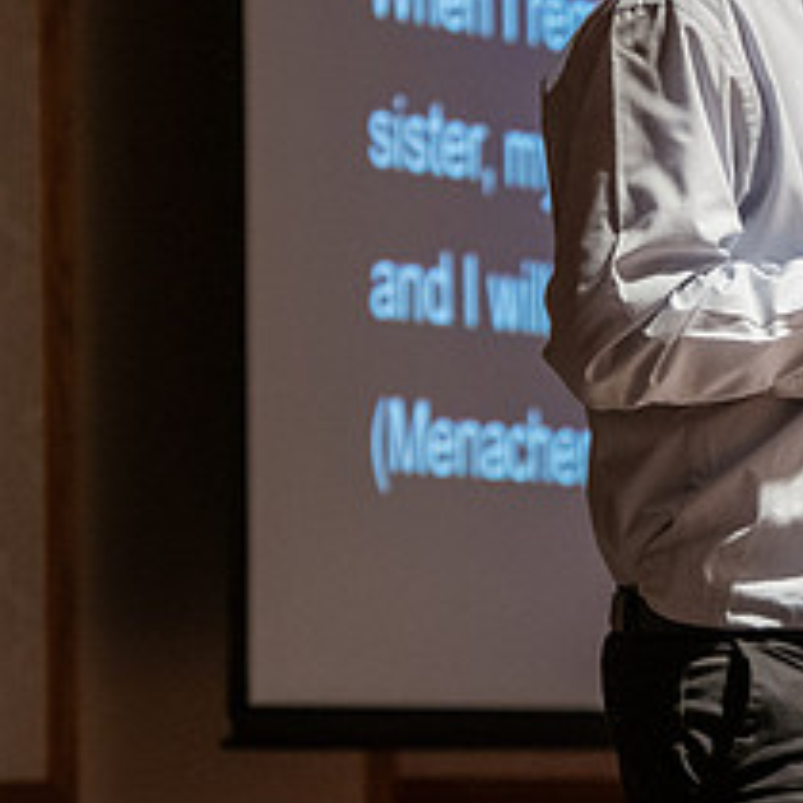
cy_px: 86
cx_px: 937
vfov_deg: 6.1
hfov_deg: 6.1
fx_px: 7506
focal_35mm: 286
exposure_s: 1/200
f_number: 3.2
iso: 4000
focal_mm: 122
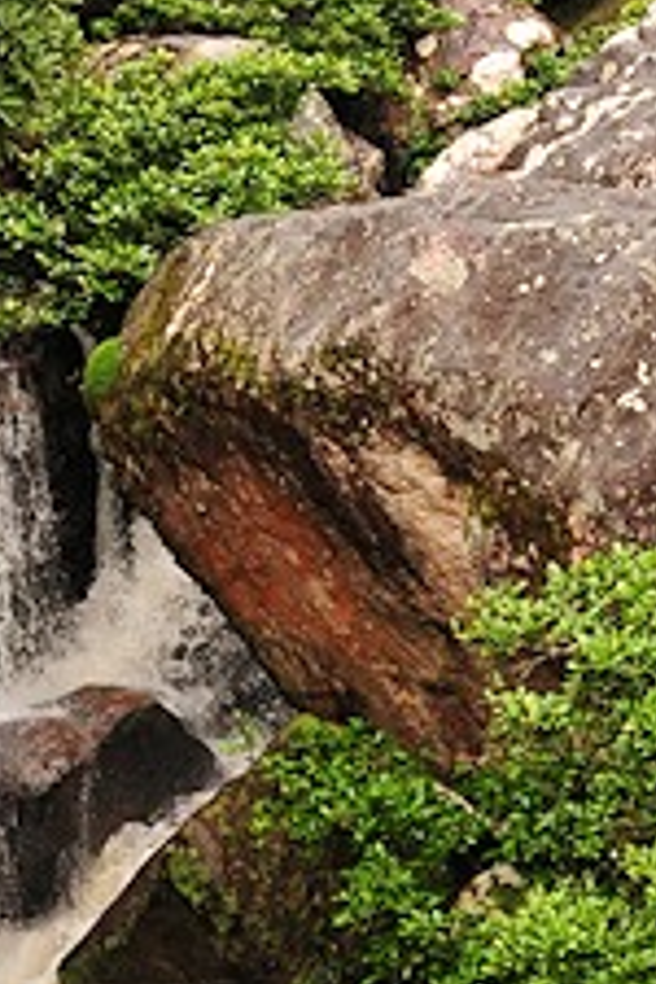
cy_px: -499
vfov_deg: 15.4
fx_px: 3362
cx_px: 523
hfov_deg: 11.1
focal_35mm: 123
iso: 640
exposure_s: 1/640
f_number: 4.5
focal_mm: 27
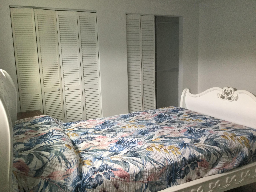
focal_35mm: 31
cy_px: 96
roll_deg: +0.2
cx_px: 128
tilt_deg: -7.4
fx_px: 229
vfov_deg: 45.4
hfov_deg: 58.4
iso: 32
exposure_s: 1/30
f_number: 2.4
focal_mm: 3.3
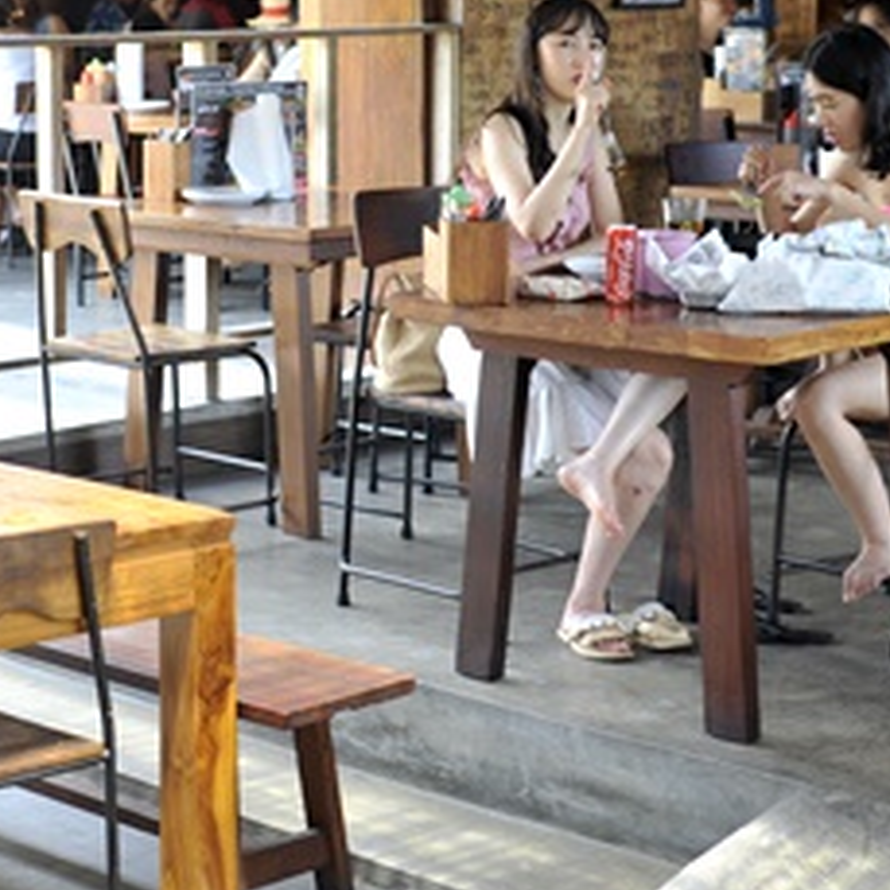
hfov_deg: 18.9
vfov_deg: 19.0
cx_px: 214
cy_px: 233
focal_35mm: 91
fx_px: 2647
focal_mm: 35
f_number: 4
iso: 250
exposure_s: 1/60
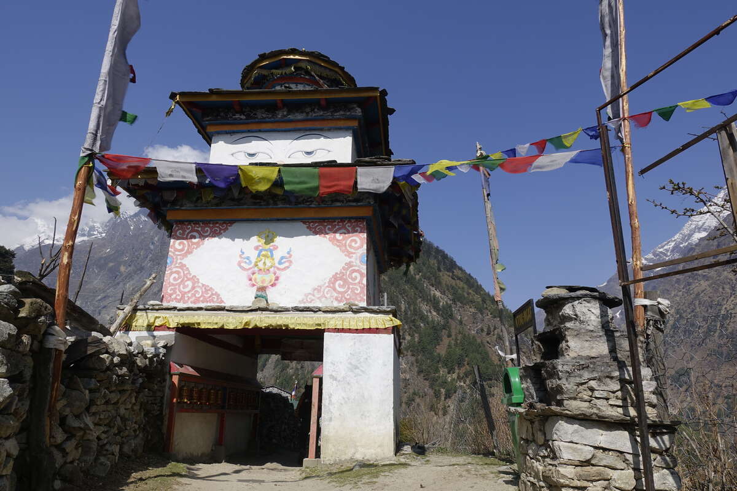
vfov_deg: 53.1
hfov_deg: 73.7
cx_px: 368
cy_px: 246
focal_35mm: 24
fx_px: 491
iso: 125
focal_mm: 8.8
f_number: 5.6
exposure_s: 1/100
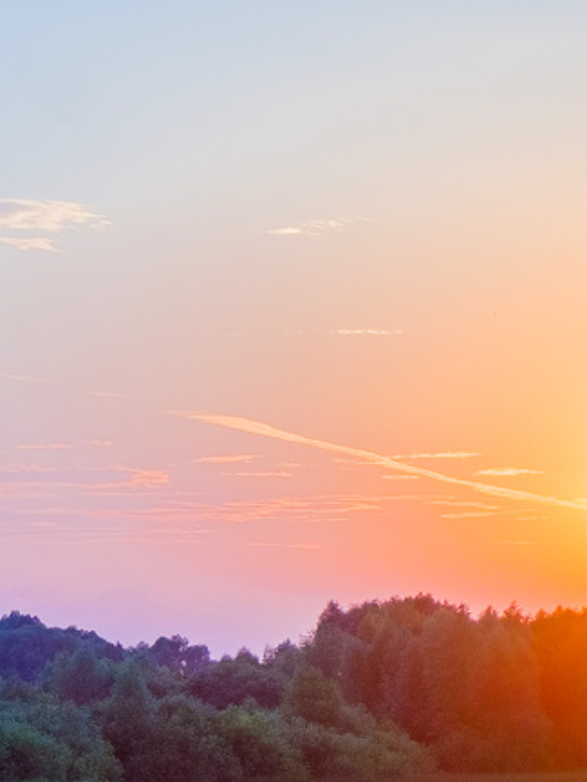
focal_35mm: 258
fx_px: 5831
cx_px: -271
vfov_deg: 7.6
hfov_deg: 5.7
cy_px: 820
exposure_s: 1/250
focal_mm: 55
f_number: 8
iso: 200
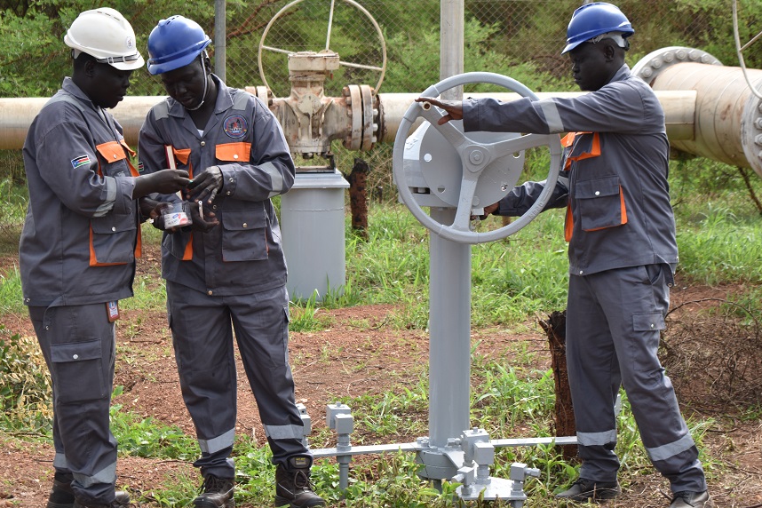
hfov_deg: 23.5
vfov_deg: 15.8
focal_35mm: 87
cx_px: 370
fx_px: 1831
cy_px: 252
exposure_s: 1/250
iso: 200
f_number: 6.3
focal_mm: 55
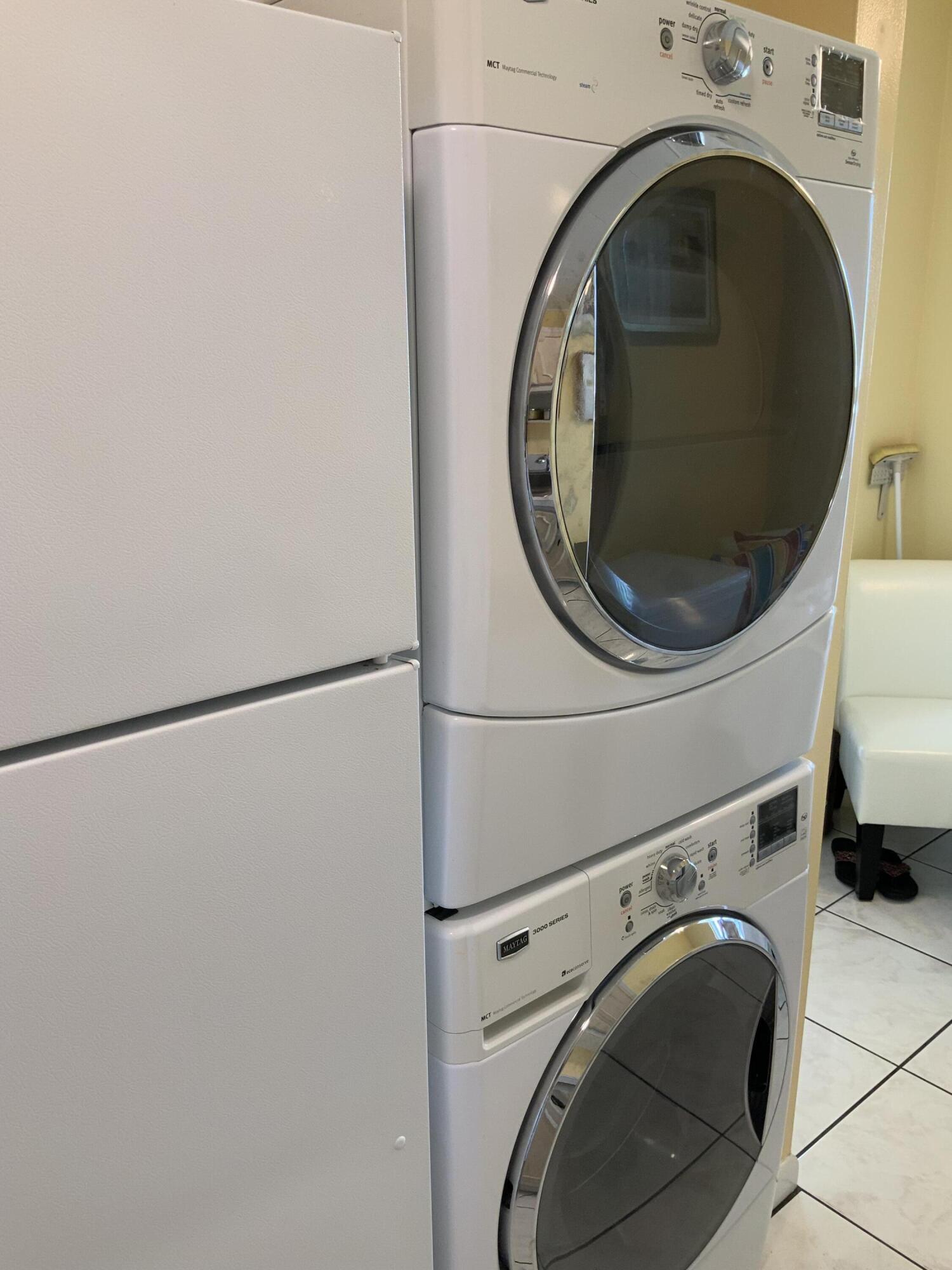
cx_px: 476
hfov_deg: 48.2
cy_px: 635
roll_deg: +0.5
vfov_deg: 61.7
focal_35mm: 29
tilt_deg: -15.7
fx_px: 1063
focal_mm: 3
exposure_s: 1/60
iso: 50
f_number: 1.8
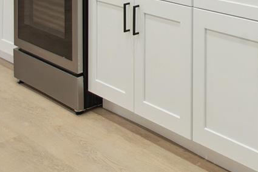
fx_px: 458
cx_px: 325
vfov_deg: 18.0
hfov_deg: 27.0
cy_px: -113
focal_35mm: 64
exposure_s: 1/6
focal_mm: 17
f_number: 8
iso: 160
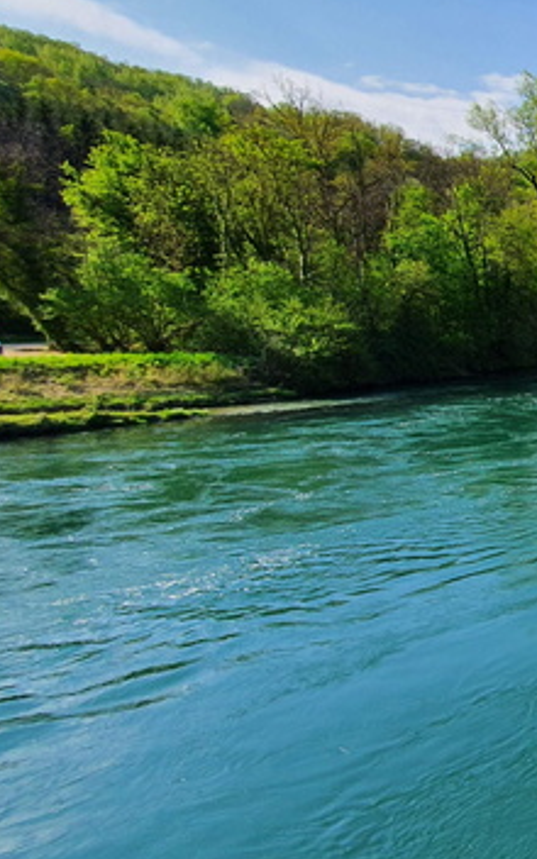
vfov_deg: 61.2
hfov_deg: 24.6
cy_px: 437
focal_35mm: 31
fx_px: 726
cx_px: 898
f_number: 2.2
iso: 50
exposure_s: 1/802
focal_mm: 1.8
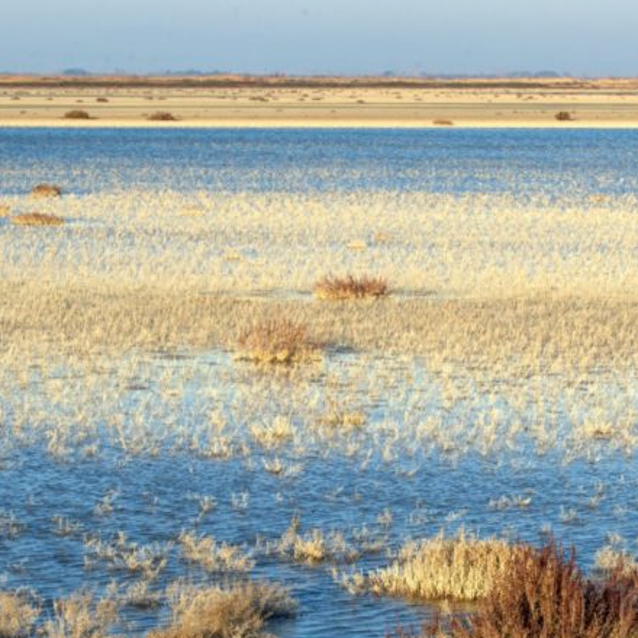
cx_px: 426
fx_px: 3920
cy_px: 457
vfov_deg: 9.3
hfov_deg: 9.3
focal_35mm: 188
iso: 500
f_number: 14
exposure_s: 1/250
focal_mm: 95
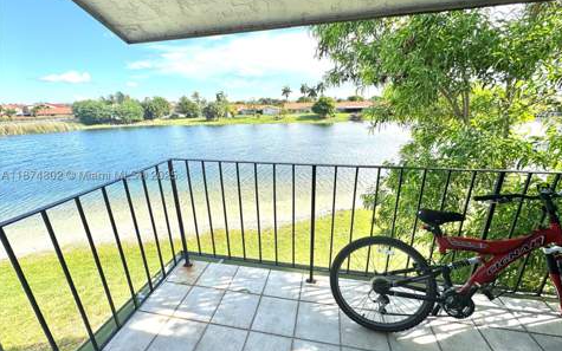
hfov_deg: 101.5
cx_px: 282
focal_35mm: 15
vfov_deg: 74.8
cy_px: 177
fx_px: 230
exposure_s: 1/899
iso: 40
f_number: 2.2
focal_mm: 2.22
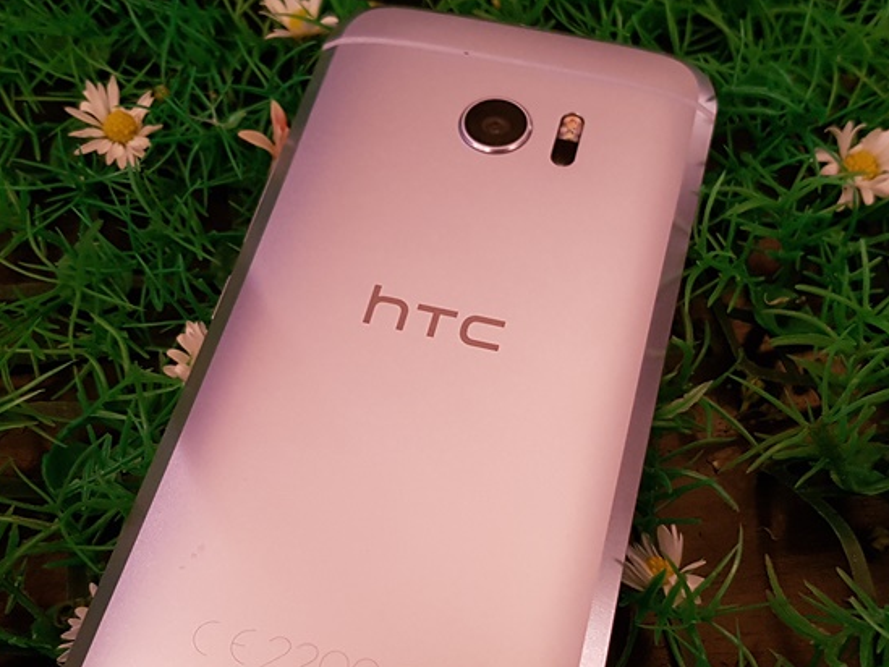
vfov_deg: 32.1
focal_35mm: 45
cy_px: 406
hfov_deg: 42.1
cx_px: 440
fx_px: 1156
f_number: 1.7
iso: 200
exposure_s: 1/10
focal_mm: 4.2
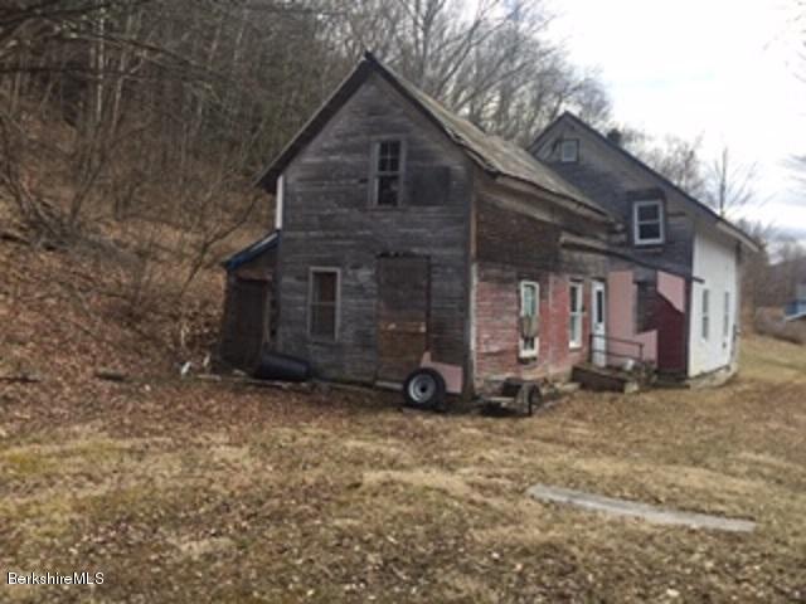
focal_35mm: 29
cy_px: 302
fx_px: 675
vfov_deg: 48.2
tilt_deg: +1.6
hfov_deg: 61.7
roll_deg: -0.9
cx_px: 403
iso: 32
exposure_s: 1/359
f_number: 2.2
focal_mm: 4.15
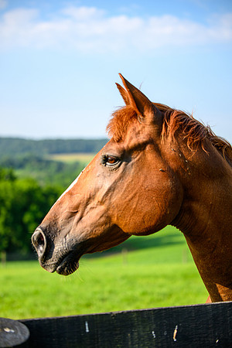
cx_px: 116
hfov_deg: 19.5
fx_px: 677
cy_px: 174
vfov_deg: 28.8
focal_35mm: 70
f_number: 2.8
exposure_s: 1/1250
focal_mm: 70
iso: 100
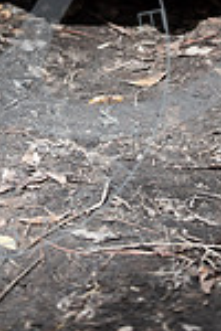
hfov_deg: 4.5
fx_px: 2827
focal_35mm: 307
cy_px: -110
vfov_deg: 6.6
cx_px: 64
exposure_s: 1/1600
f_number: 2.8
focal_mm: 102
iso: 200
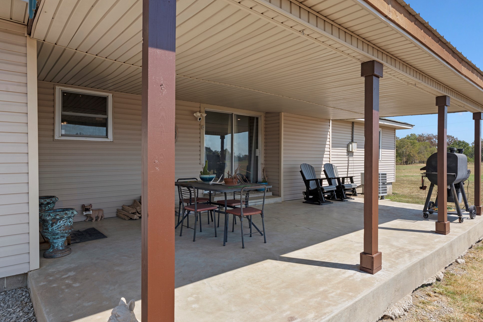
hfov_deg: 81.6
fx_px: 280
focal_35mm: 21
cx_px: 250
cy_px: 162
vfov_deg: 59.9
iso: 200
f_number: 8
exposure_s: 1/320
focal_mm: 19.8
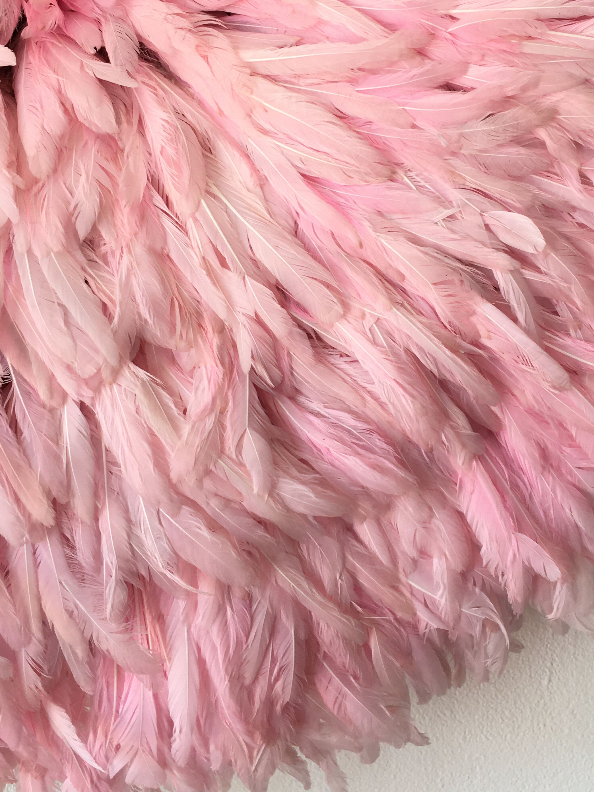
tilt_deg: +3.8
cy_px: 277
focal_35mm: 42
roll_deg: -2.1
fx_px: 961
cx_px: 332
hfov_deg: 34.3
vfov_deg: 44.3
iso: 32
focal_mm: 4.15
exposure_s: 1/50
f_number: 2.2
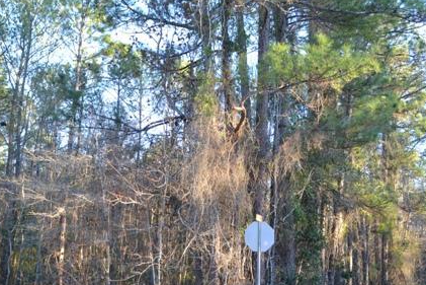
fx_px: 485
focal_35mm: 41
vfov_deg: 32.6
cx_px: 166
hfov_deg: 47.1
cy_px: 171
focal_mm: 18
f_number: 7.1
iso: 400
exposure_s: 1/60
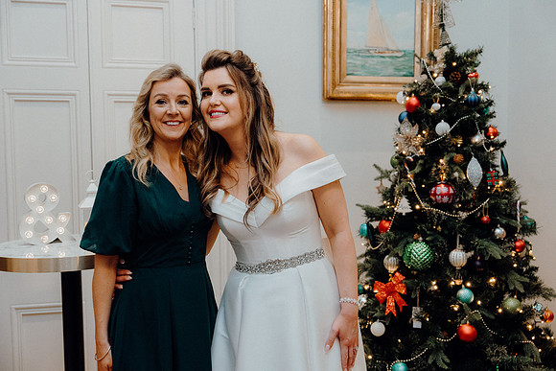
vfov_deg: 34.2
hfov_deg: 49.5
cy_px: 186
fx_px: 602
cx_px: 278
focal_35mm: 39
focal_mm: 39
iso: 2500
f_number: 3.5
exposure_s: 1/160
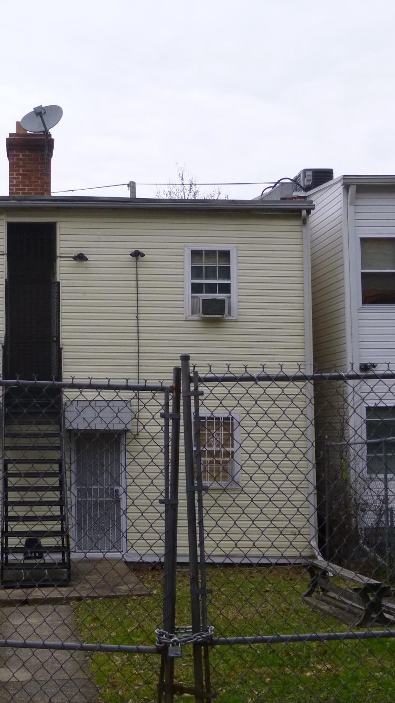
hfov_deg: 22.2
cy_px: 354
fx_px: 988
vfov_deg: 39.2
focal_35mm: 53
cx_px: 64
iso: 160
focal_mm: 6.5
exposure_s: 1/60
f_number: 3.6
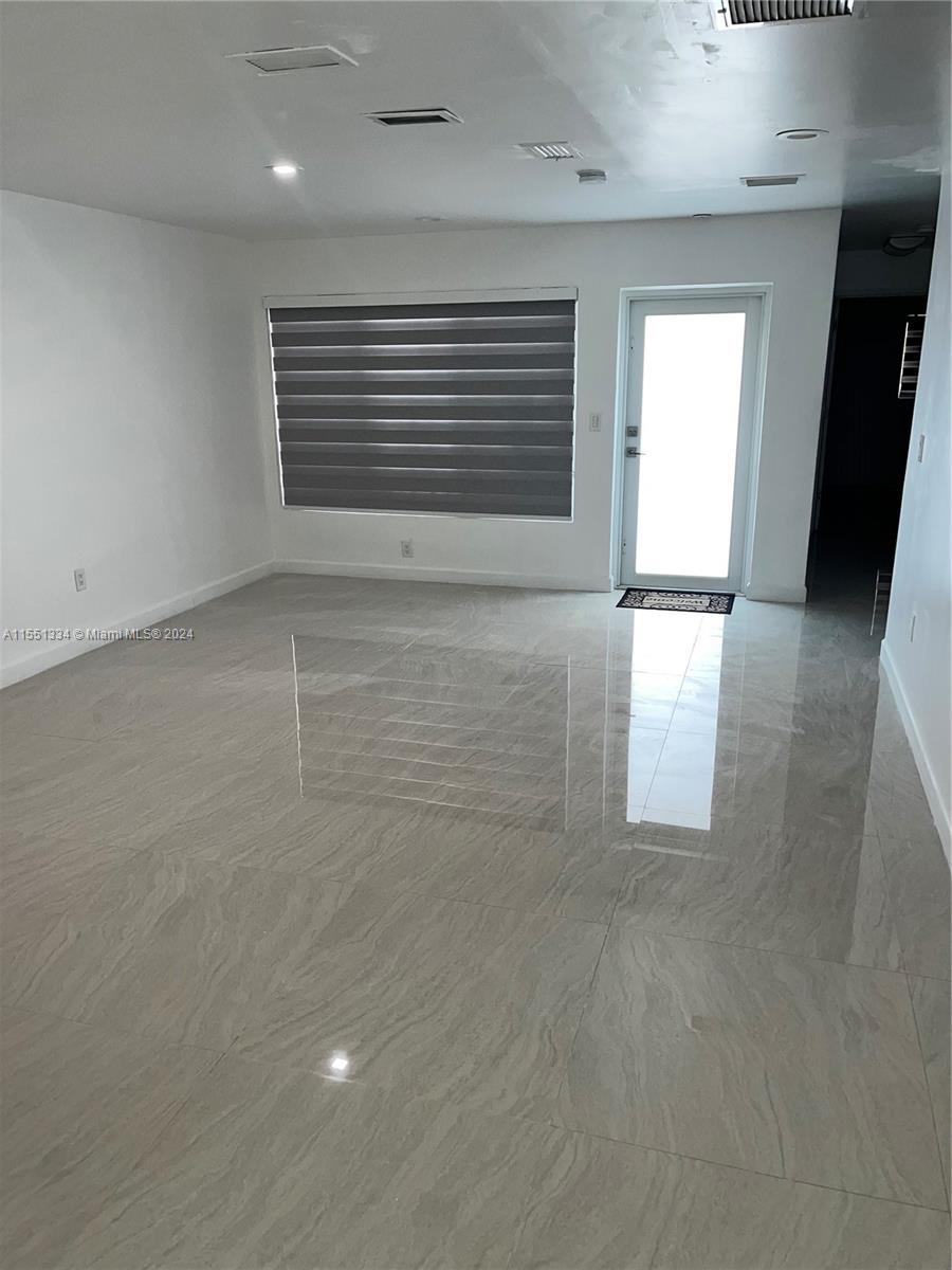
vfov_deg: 67.3
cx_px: 476
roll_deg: +1.0
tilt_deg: -17.4
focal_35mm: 26
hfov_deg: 53.1
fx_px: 953
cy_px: 635
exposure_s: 1/120
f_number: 1.6
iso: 64
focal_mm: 5.1
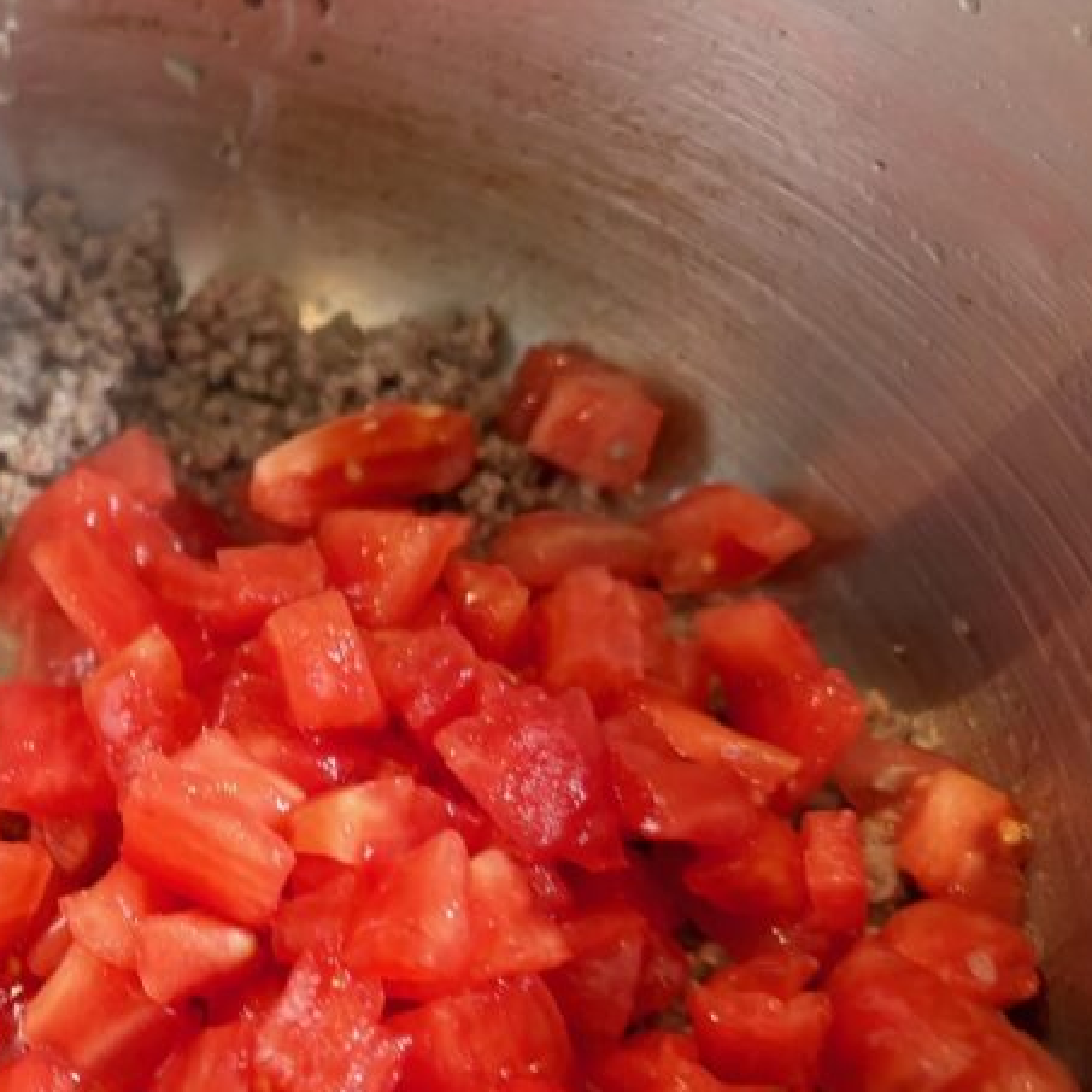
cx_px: 7
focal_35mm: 52
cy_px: 841
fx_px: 1856
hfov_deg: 30.5
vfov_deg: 32.1
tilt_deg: -59.5
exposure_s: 1/50
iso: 125
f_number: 1.6
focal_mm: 5.96
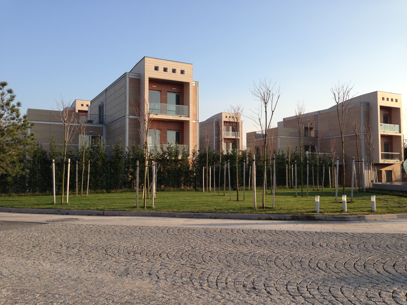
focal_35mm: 33
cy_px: 152
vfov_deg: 42.9
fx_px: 388
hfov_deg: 55.4
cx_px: 204
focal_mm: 4.13
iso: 50
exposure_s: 1/775
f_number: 2.4
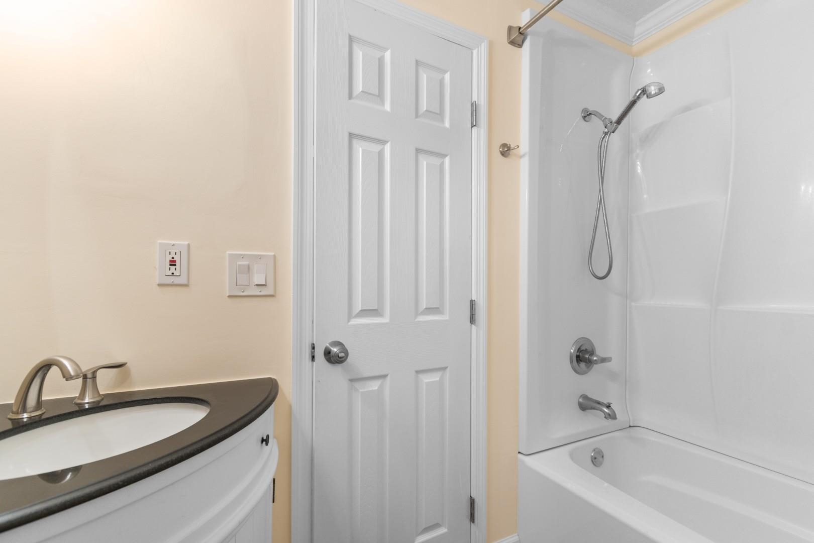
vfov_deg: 77.3
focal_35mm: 15
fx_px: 339
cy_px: 272
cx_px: 407
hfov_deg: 100.4
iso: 100
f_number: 4.5
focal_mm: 10
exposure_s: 1/13
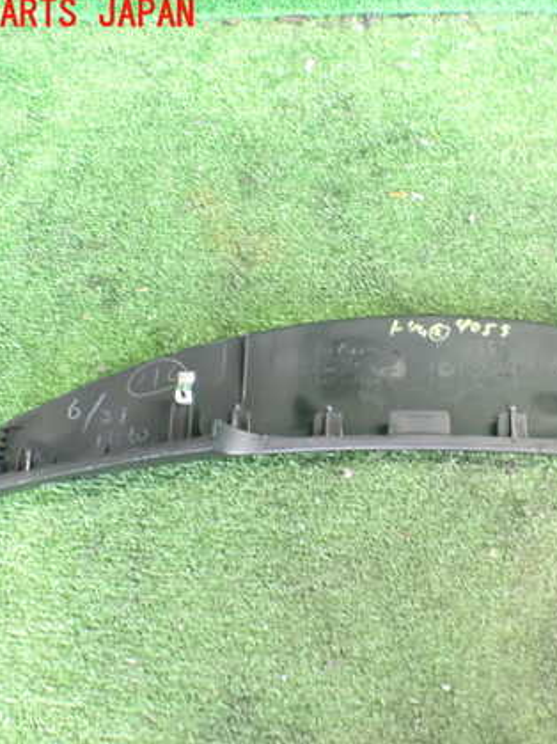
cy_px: 392
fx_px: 923
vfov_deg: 43.8
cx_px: 404
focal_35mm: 43
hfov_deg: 33.0
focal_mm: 5.4
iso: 1250
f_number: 2.3
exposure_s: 1/30
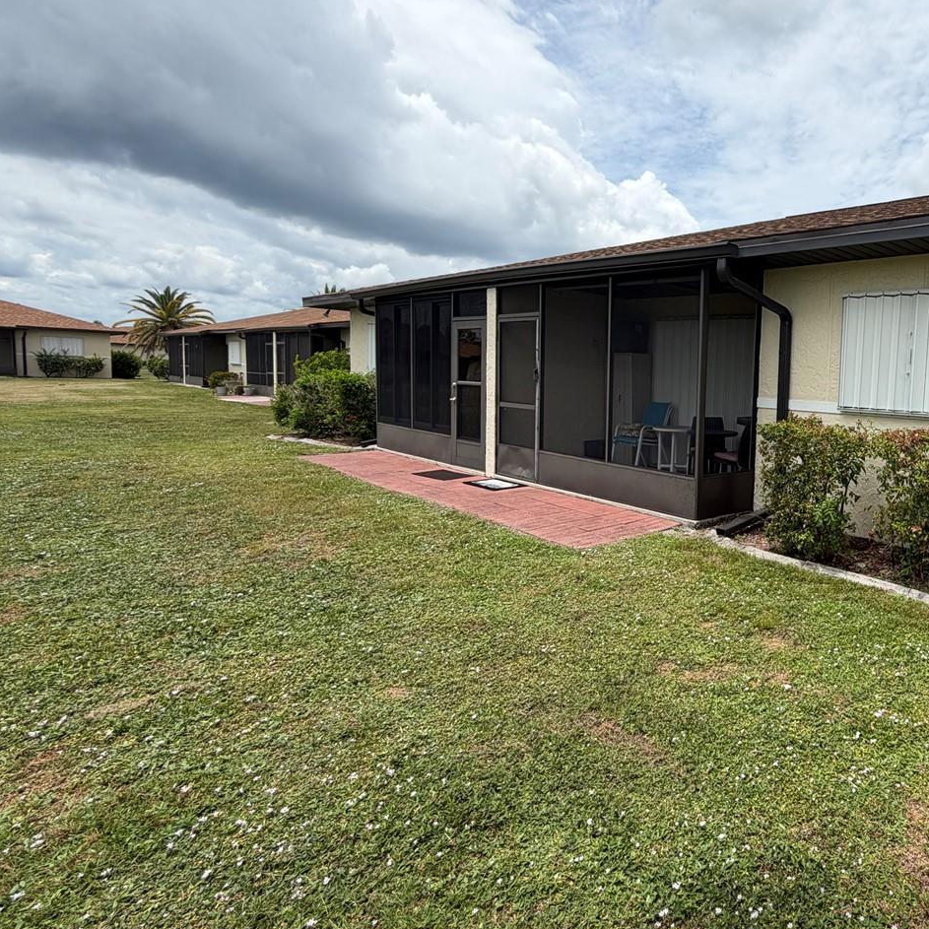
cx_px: 769
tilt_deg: -4.5
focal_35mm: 21
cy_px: 431
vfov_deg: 72.1
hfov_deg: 64.4
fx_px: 638
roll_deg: -2.6
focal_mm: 2.22
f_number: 2.2
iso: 20
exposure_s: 1/1259
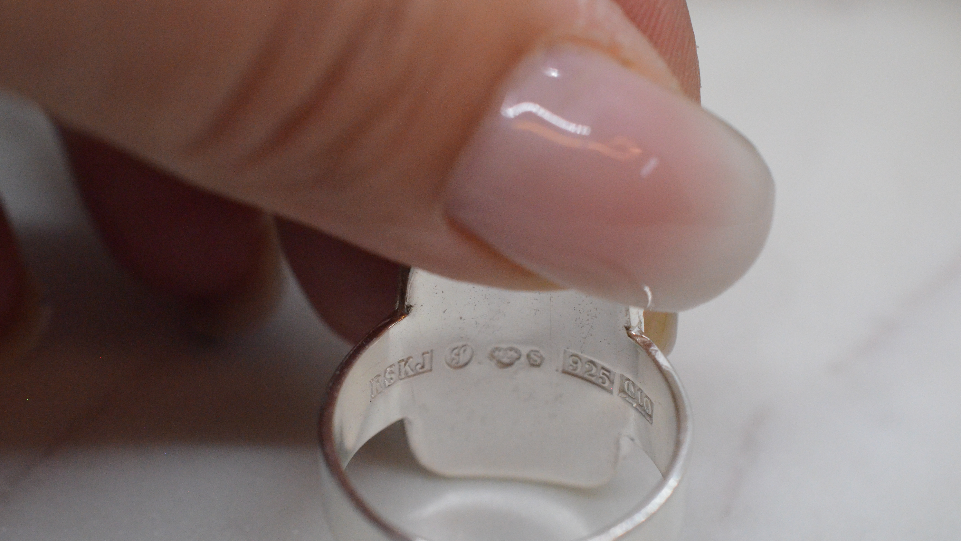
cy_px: 290
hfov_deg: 33.3
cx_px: 479
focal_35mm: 63
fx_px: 1605
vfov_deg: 19.1
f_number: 8
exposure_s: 1/1000
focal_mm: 40
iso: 4000
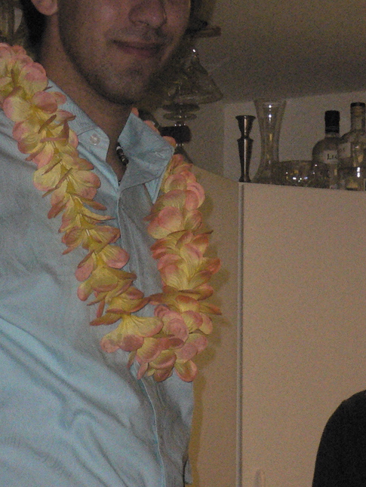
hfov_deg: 7.1
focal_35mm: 208
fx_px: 2930
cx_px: 20
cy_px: 236
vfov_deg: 9.5
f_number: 5
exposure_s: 1/60
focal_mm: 17.4
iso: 400
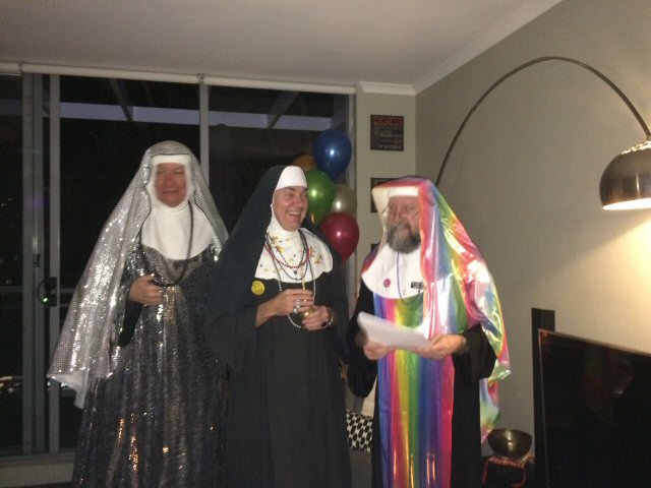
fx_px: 545
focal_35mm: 29
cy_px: 244
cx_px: 326
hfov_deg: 61.7
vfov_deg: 48.2
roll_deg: -0.2
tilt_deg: +0.4
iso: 500
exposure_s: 1/16
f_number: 2.2
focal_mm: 4.15
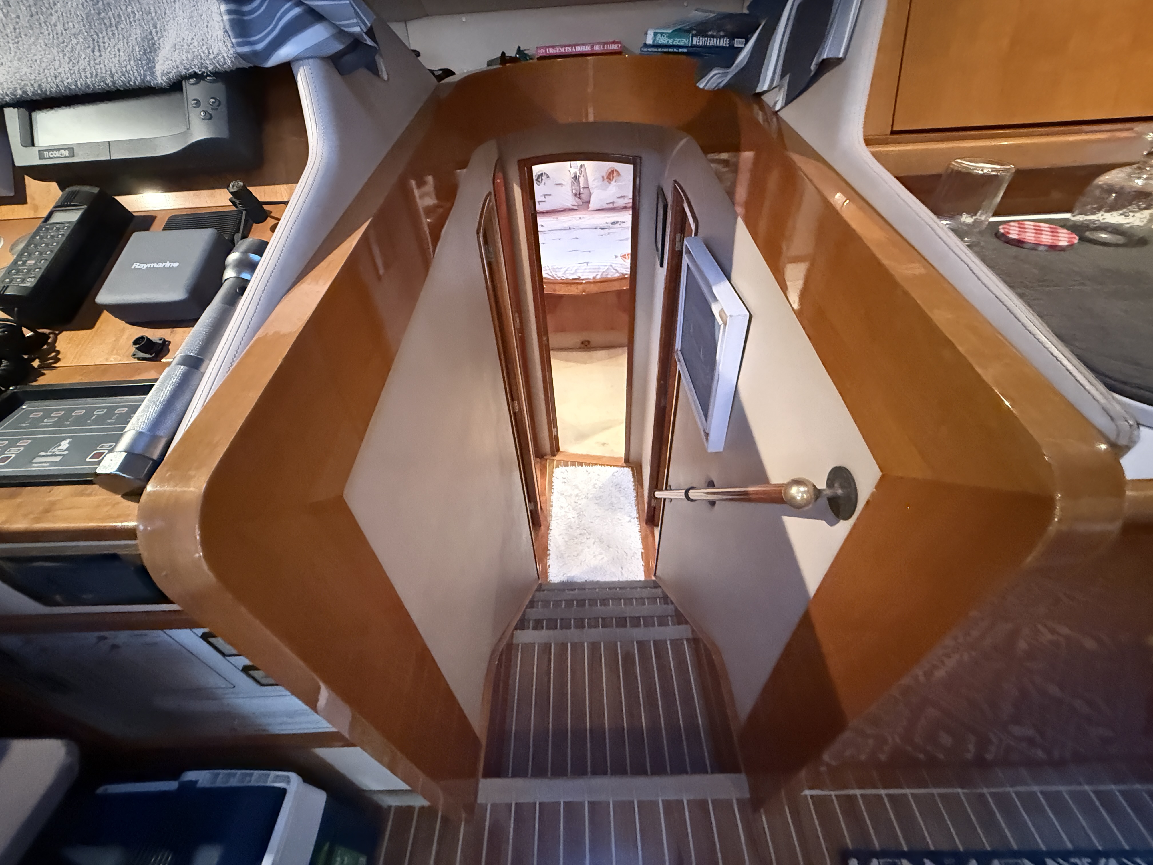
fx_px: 466
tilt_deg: -40.0
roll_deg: +4.4
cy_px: 432
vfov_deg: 85.7
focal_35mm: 14
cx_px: 576
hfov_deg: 102.1
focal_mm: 2.22
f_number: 2.2
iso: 1250
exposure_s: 1/55
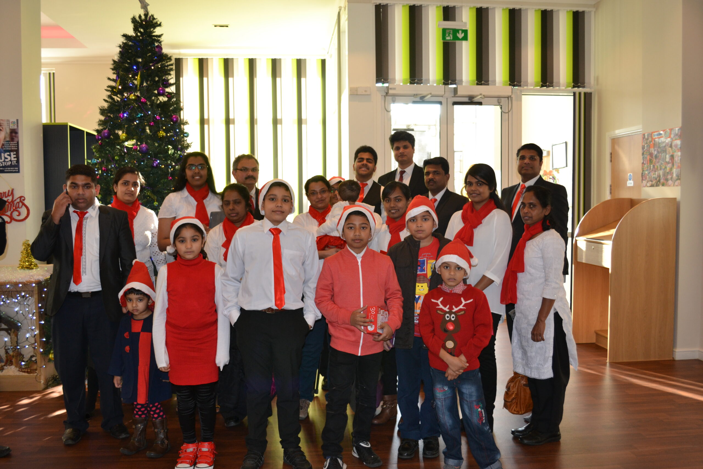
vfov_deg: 40.0
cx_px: 352
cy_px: 234
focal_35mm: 33
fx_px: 644
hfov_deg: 57.2
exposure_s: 1/60
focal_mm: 22
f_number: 3.8
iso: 400
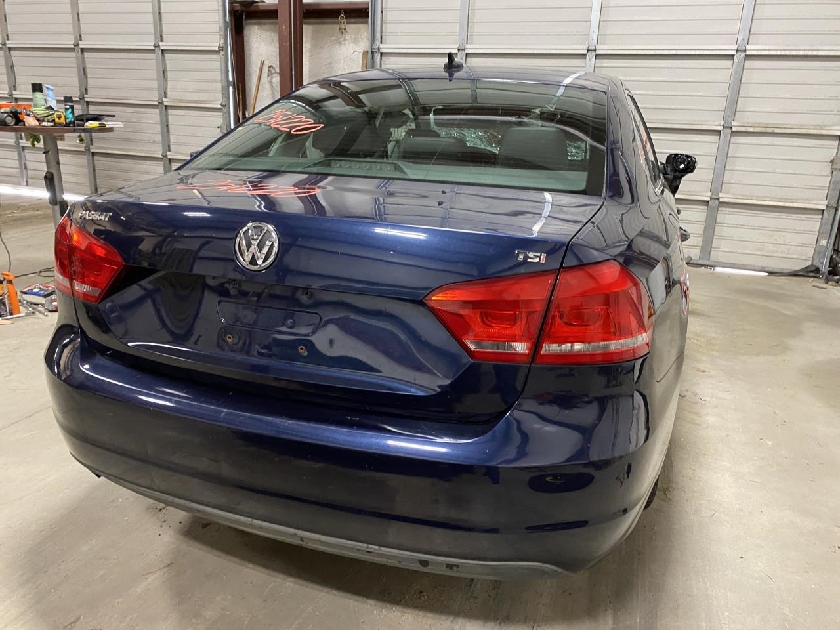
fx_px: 631
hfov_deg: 67.3
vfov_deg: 53.1
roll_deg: -4.1
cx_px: 420
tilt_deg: -16.4
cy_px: 315
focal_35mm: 26
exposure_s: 1/40
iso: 400
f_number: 1.8
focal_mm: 4.25
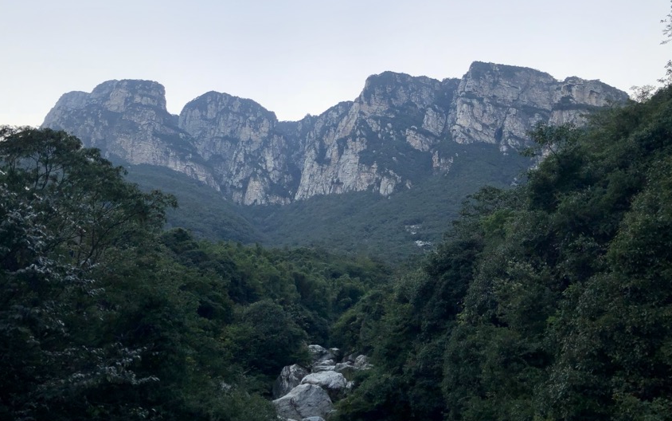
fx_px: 659
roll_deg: -1.8
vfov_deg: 35.3
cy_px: 187
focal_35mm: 36
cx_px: 314
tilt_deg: +22.0
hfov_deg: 54.0
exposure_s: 1/348
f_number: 1.8
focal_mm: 4
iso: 20
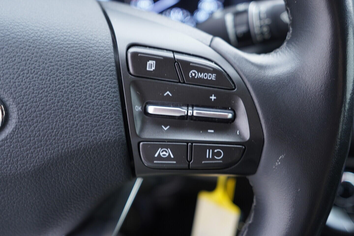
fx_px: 354
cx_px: 177
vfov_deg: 36.9
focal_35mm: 36
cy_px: 118
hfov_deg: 53.1
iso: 400
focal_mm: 24
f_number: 2.8
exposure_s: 1/40
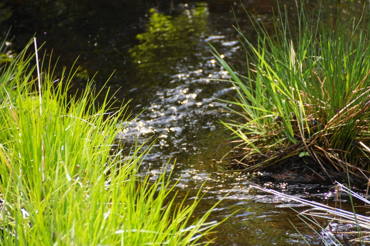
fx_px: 3237
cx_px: 185
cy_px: 123
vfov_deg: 4.4
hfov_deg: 6.5
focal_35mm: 315
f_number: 6.3
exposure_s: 1/400
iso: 1250
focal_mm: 210
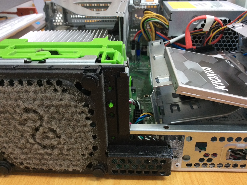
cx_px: 124
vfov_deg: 44.1
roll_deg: +4.0
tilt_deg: -29.2
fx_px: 228
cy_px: 92
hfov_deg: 56.9
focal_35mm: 32
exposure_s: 1/25
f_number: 2.4
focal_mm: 3.3
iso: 80
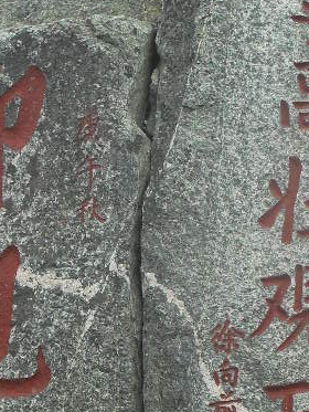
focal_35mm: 96
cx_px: 217
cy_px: 320
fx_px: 1142
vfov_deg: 20.2
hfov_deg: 15.4
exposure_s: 1/125
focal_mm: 6.3
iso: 100
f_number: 8.4
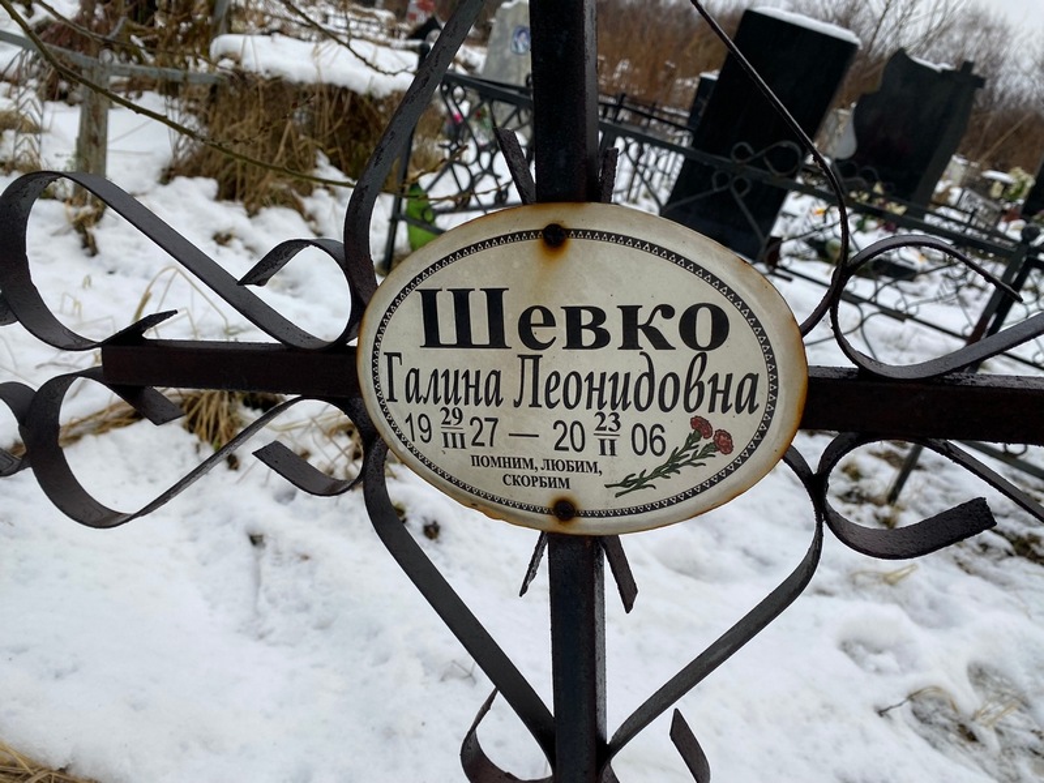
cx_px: 522
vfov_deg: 53.1
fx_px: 784
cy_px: 392
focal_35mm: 26
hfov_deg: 67.3
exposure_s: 1/171
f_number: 1.8
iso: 32
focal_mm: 4.25
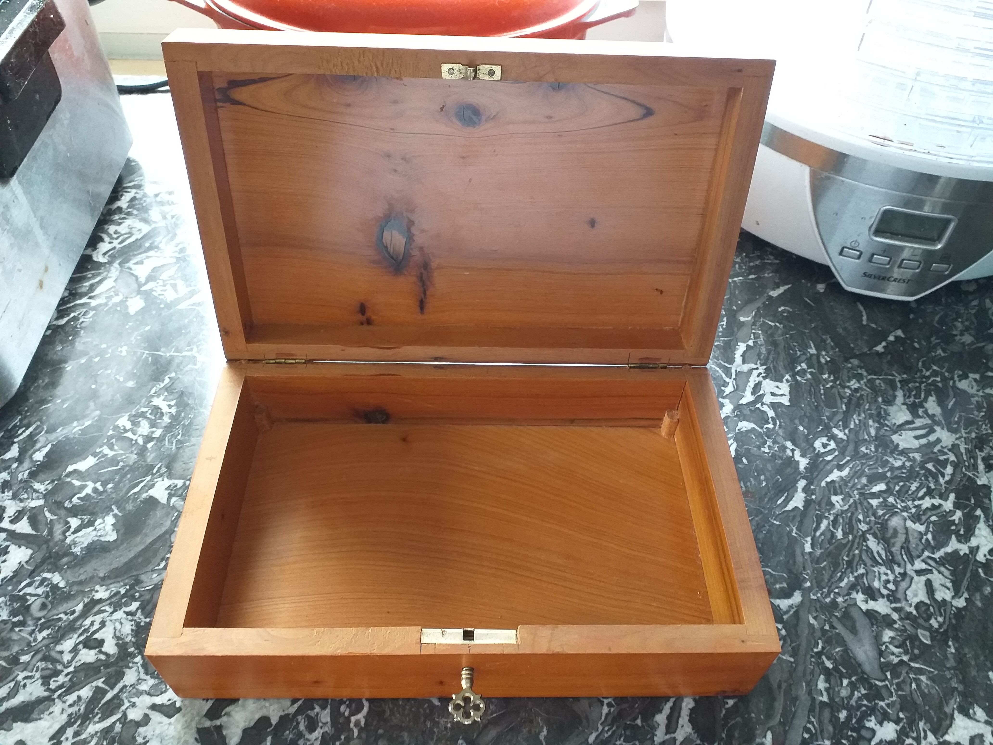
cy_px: 372
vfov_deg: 51.4
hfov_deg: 65.3
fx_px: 775
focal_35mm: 27
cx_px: 496
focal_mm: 3.6
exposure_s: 1/25
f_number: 1.9
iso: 200
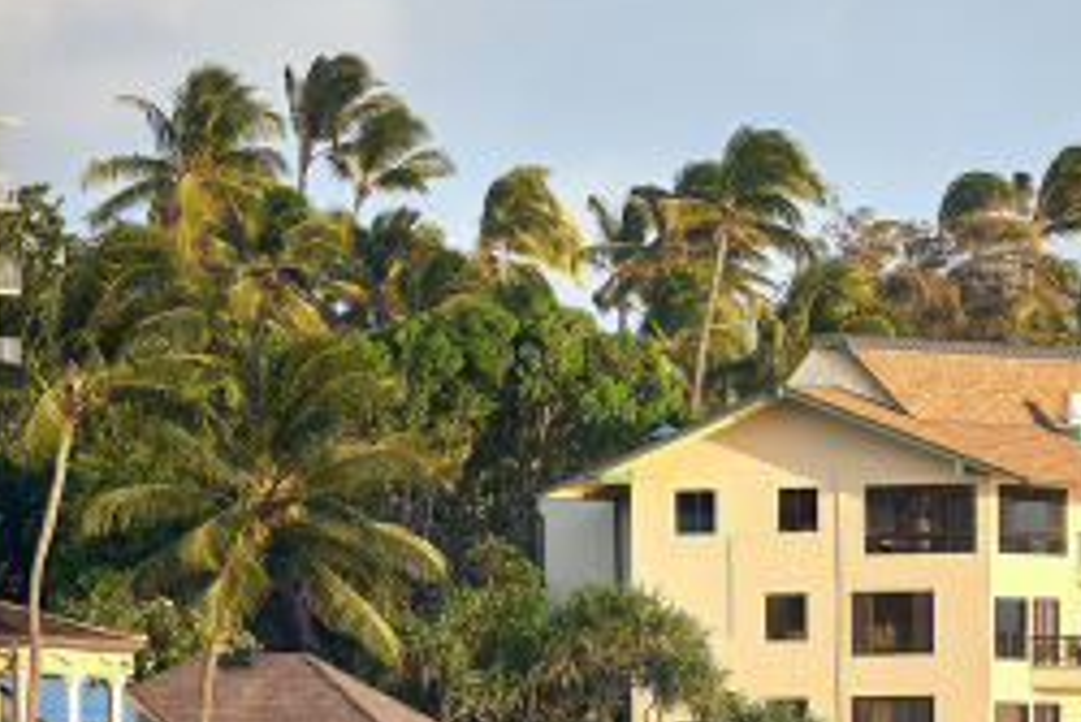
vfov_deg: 2.2
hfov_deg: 3.2
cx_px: 1033
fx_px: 19198
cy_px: 713
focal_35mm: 639
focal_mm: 200
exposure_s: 1/200
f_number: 3.2
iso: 64
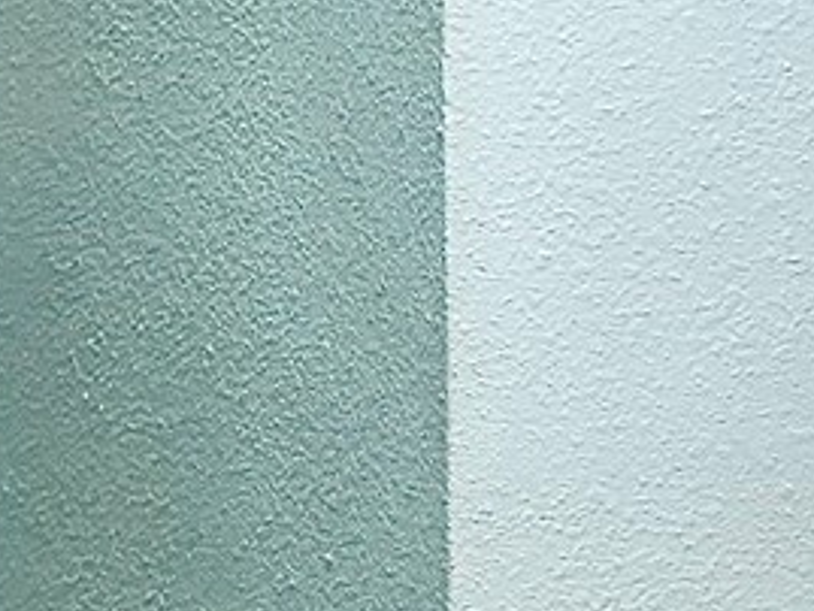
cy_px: 154
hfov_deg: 8.7
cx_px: 820
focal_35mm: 225
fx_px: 5293
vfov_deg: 6.6
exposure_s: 1/160
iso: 1600
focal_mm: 29
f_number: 4
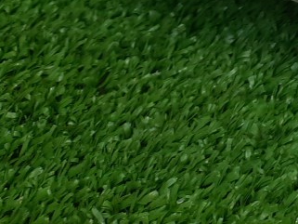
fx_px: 965
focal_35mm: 112
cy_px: -277
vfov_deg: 11.4
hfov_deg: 14.3
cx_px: 616
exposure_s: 1/100
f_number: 2
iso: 60
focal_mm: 4.6
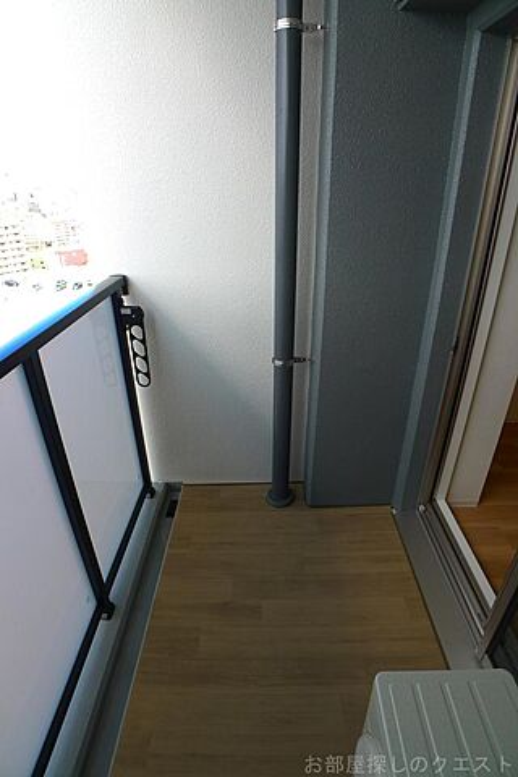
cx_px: 259
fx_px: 518
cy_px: 388
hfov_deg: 53.1
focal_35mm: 24
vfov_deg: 73.7
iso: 80
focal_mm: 5.1
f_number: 2.8
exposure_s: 1/200
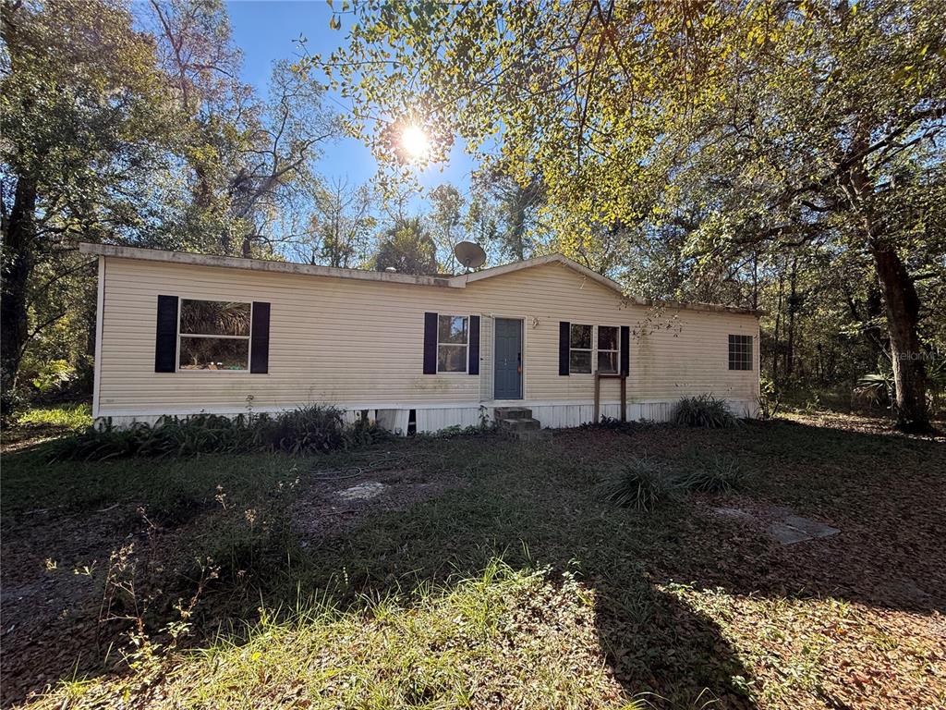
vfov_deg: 85.7
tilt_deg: +1.9
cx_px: 473
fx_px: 383
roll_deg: -1.7
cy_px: 355
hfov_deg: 102.1
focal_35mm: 14
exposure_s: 1/465
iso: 64
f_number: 2.2
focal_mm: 2.22
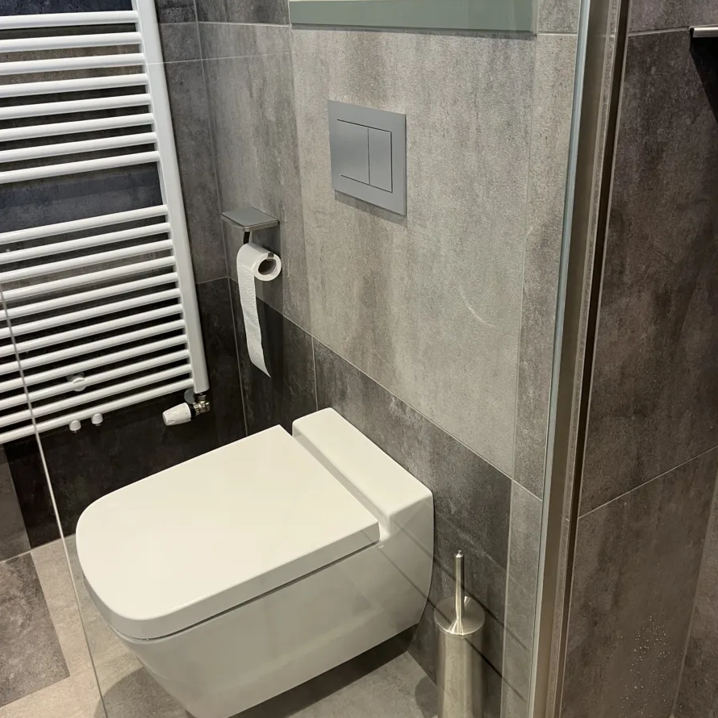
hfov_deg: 52.5
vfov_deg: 52.4
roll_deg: +2.3
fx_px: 727
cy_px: 313
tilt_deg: -21.8
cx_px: 361
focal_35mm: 31
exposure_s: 1/50
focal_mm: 5.1
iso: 100
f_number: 1.6
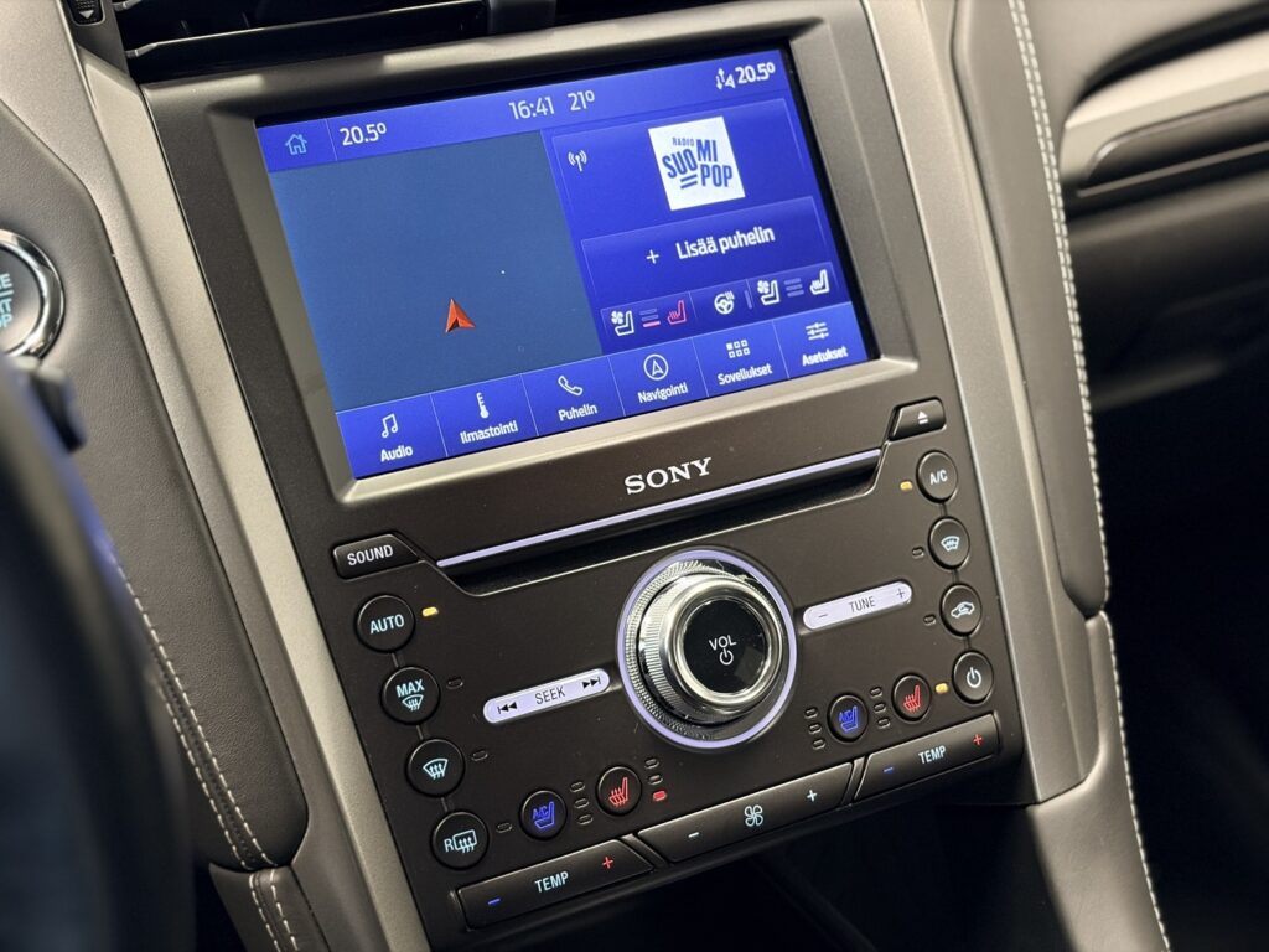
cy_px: 476
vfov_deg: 28.0
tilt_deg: -28.5
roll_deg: +0.1
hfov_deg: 36.8
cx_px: 634
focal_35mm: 52
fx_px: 1906
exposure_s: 1/25
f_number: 1.6
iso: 250
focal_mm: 5.96
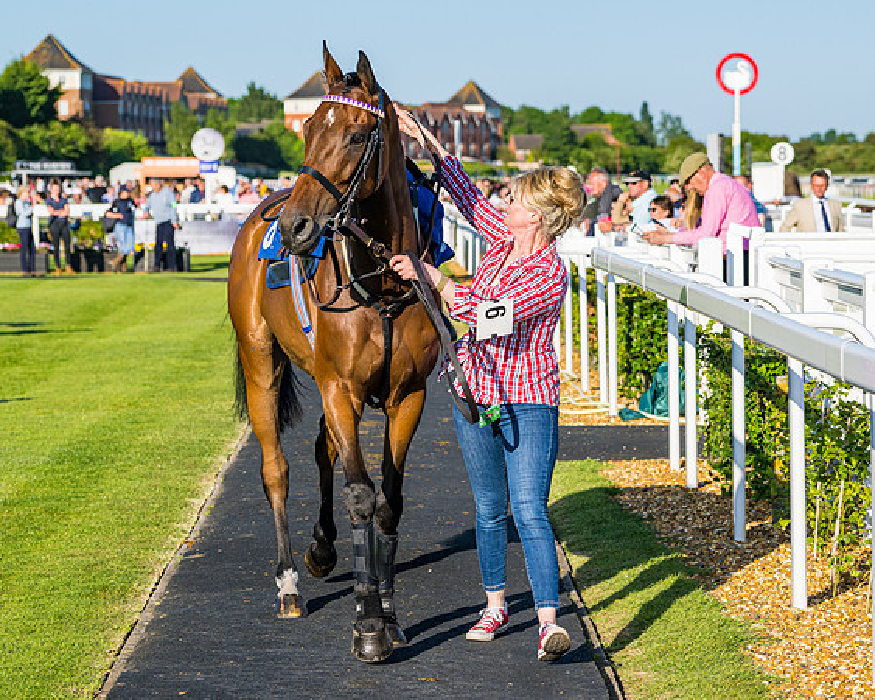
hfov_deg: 15.9
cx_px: 550
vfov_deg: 12.8
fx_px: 3122
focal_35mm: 121
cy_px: 329
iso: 200
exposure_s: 1/1250
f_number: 5
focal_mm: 90
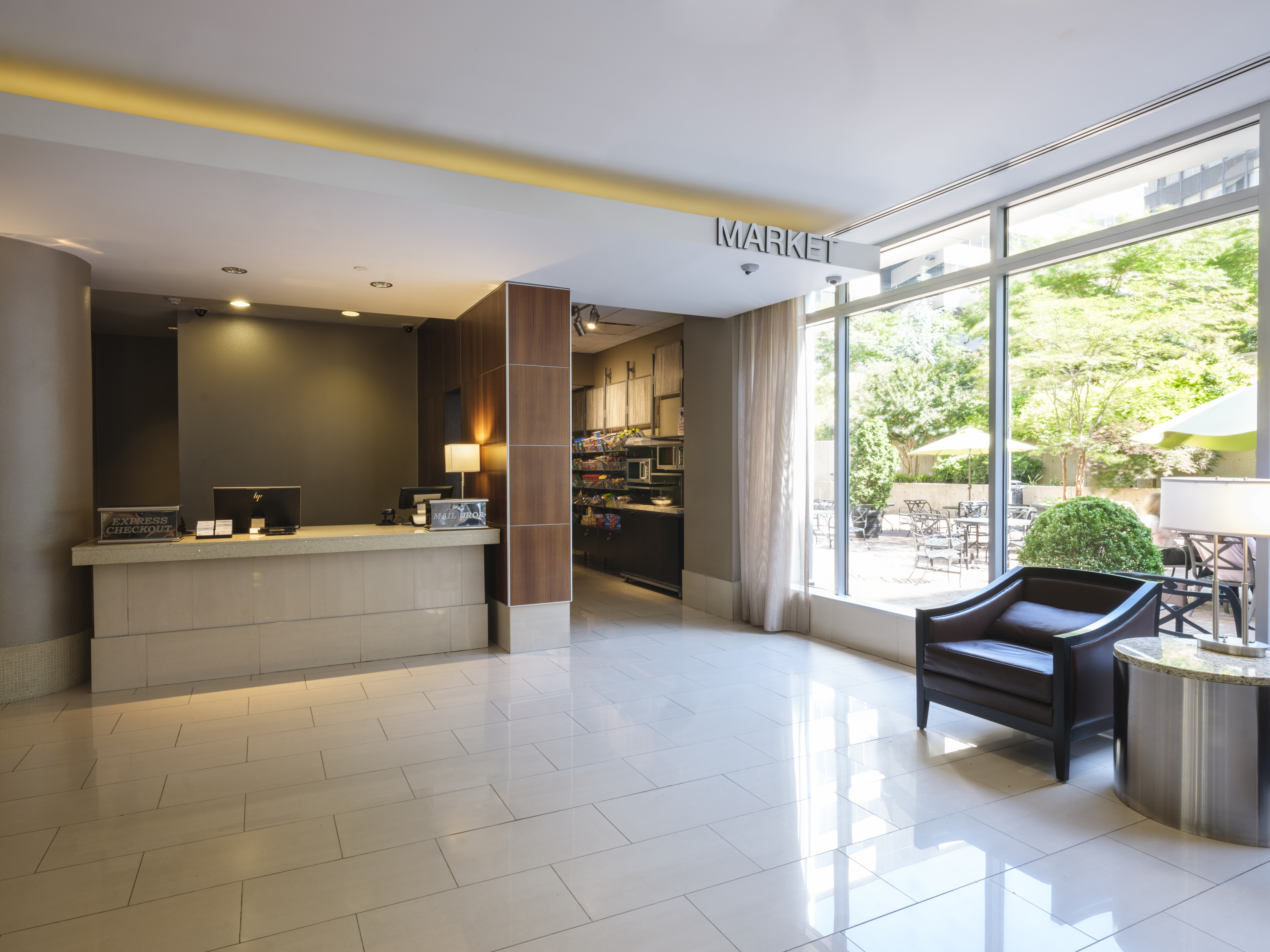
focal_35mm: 18
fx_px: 660
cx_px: 635
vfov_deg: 71.6
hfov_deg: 87.8
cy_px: 476
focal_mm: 23
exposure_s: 1
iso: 160
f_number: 29
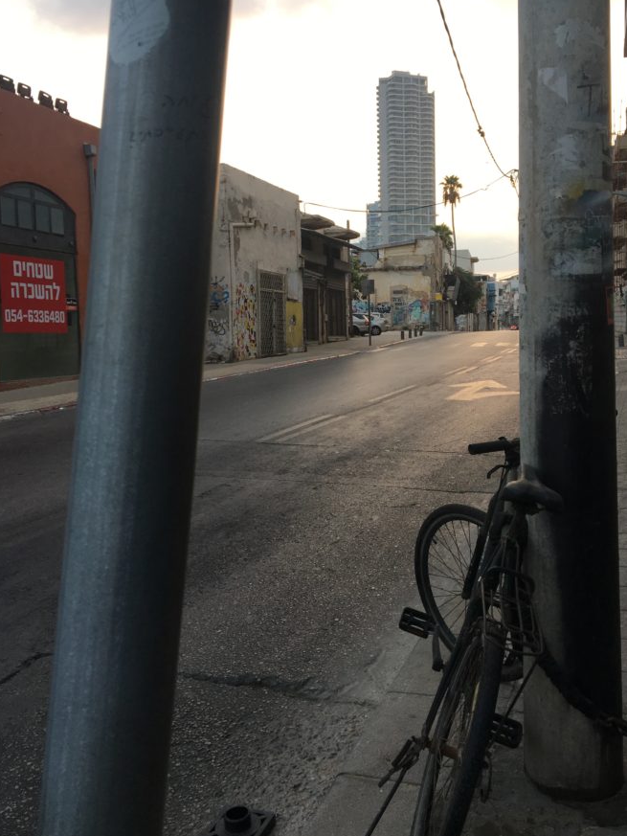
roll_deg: +1.0
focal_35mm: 34
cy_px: 391
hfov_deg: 41.7
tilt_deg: -3.9
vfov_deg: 53.9
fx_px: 821
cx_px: 347
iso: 25
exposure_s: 1/100
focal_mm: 4.15
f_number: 2.2
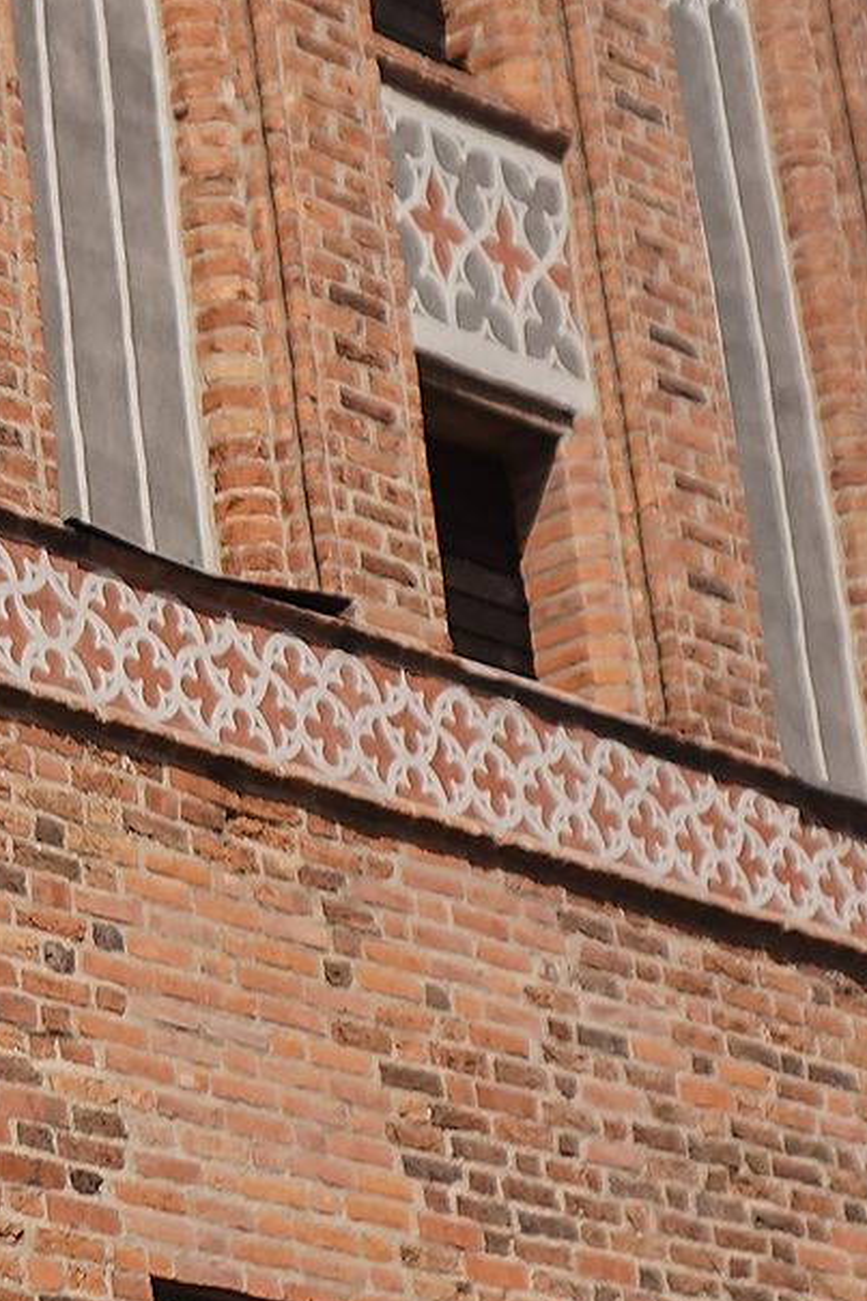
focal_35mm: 119
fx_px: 4301
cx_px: -837
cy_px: 1116
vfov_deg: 17.0
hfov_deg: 10.6
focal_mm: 16
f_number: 5.6
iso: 100
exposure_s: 1/320
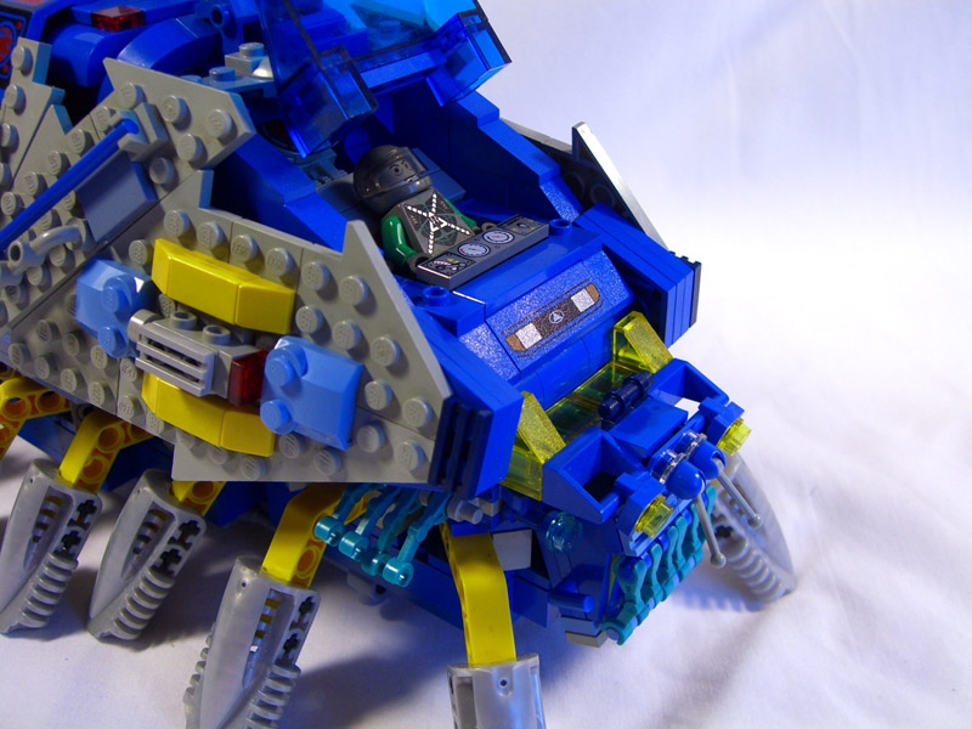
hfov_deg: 49.0
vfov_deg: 37.7
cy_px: 364
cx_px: 486
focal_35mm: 38
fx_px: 1067
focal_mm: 7.9
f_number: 2.8
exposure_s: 1/80
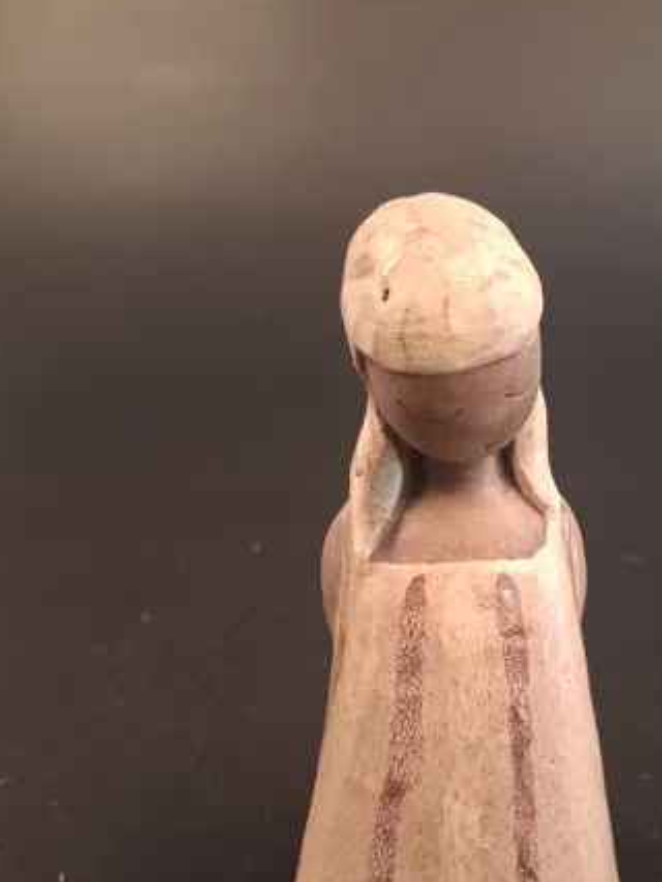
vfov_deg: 48.4
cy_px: 565
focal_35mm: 38
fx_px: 968
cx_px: 457
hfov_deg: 37.2
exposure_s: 1/50
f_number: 1.8
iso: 640
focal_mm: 4
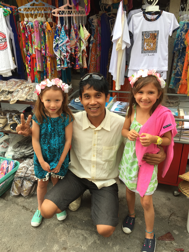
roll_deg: -0.4
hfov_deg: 48.2
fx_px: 211
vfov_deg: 61.7
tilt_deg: -22.9
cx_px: 94
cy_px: 126
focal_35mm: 29
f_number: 2.2
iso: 32
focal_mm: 4.15
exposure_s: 1/146
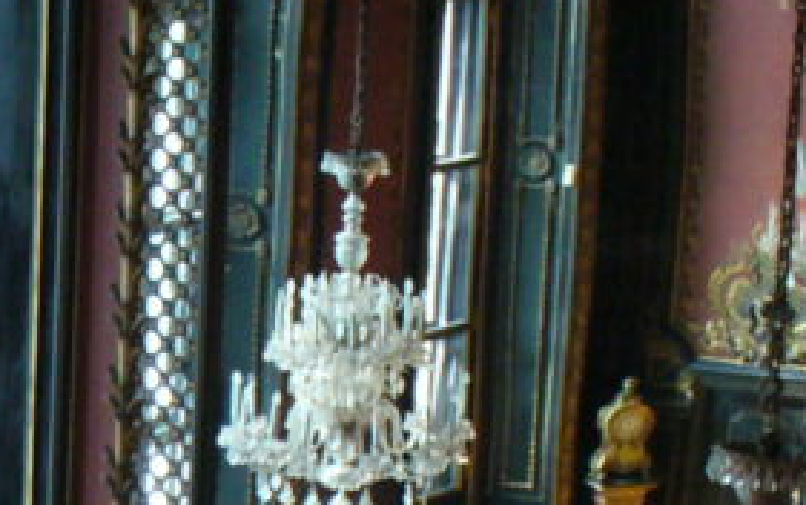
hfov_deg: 14.1
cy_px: 468
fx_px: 3143
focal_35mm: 143
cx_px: -215
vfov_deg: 9.1
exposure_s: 1/20
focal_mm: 6.1
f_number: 2.8
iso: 200
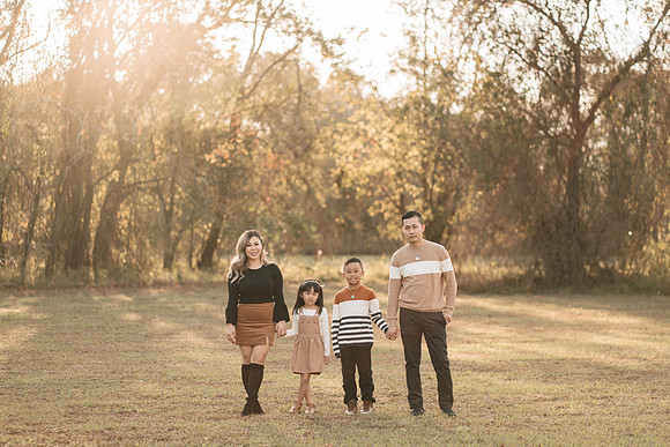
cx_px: 319
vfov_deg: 15.2
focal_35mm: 90
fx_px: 1671
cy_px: 232
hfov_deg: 22.7
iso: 125
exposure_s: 1/640
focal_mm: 85
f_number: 2
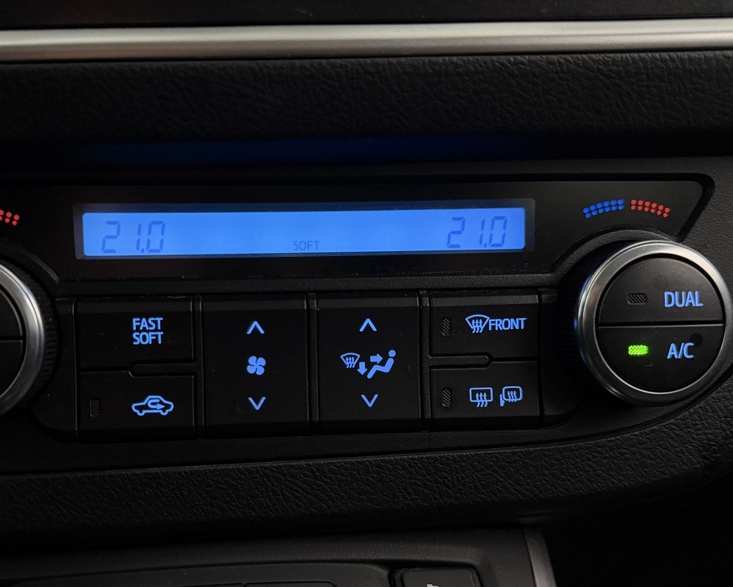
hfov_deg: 52.4
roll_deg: +0.6
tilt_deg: -11.1
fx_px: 738
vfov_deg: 43.2
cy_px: 347
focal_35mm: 34
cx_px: 290
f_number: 1.78
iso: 800
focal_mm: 6.76
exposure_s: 1/54
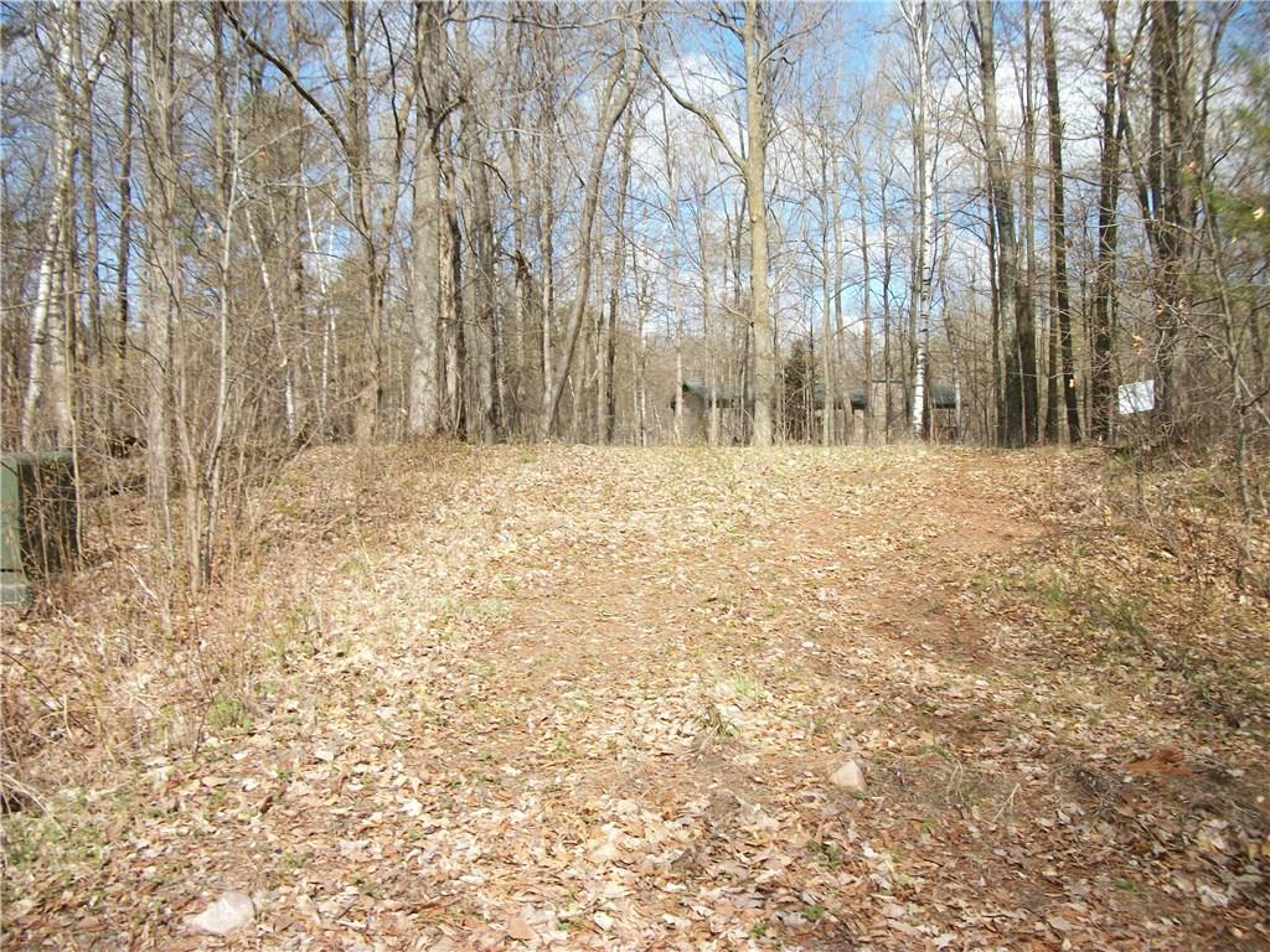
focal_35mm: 32
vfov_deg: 44.2
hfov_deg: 56.8
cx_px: 635
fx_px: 1174
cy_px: 476
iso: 80
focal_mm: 5.7
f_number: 8.8
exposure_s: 1/80
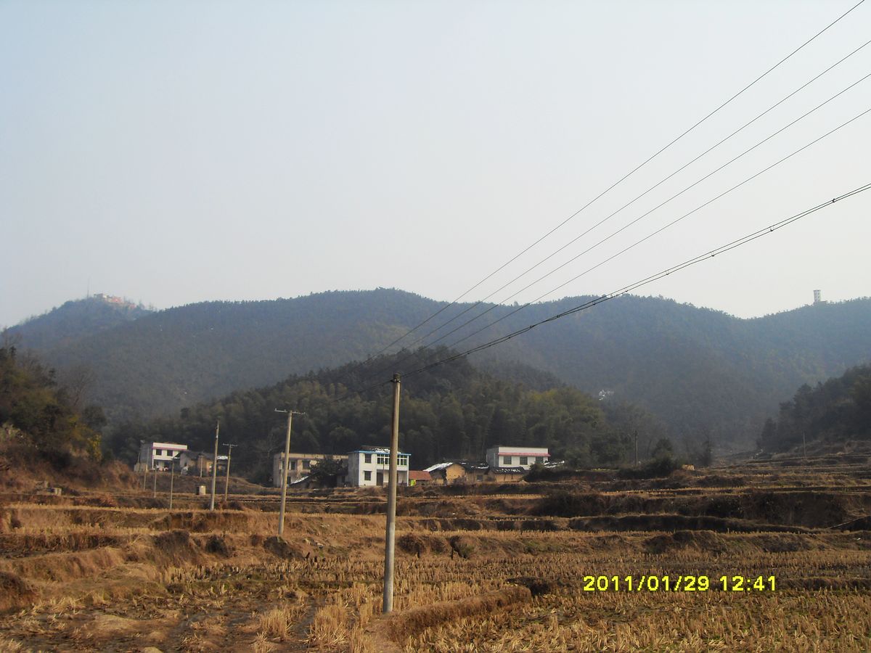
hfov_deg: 47.9
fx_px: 981
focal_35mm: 39
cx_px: 436
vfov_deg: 36.8
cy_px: 326
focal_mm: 6.6
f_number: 6.2
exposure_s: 1/350
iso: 80
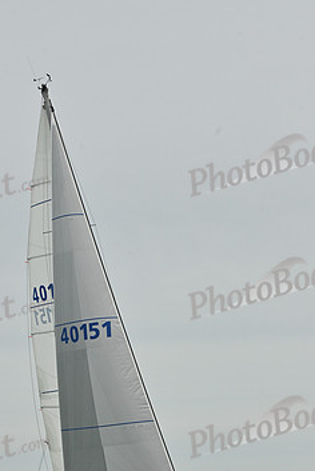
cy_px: 374
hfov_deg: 8.5
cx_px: 119
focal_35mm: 161
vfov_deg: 12.7
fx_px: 2109
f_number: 11
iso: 320
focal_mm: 98
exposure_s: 1/1000
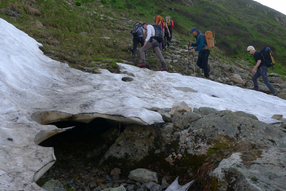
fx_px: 294
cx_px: 143
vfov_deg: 36.0
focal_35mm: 37
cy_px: 96
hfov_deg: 51.9
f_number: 2.8
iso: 80
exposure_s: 1/250
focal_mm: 7.9
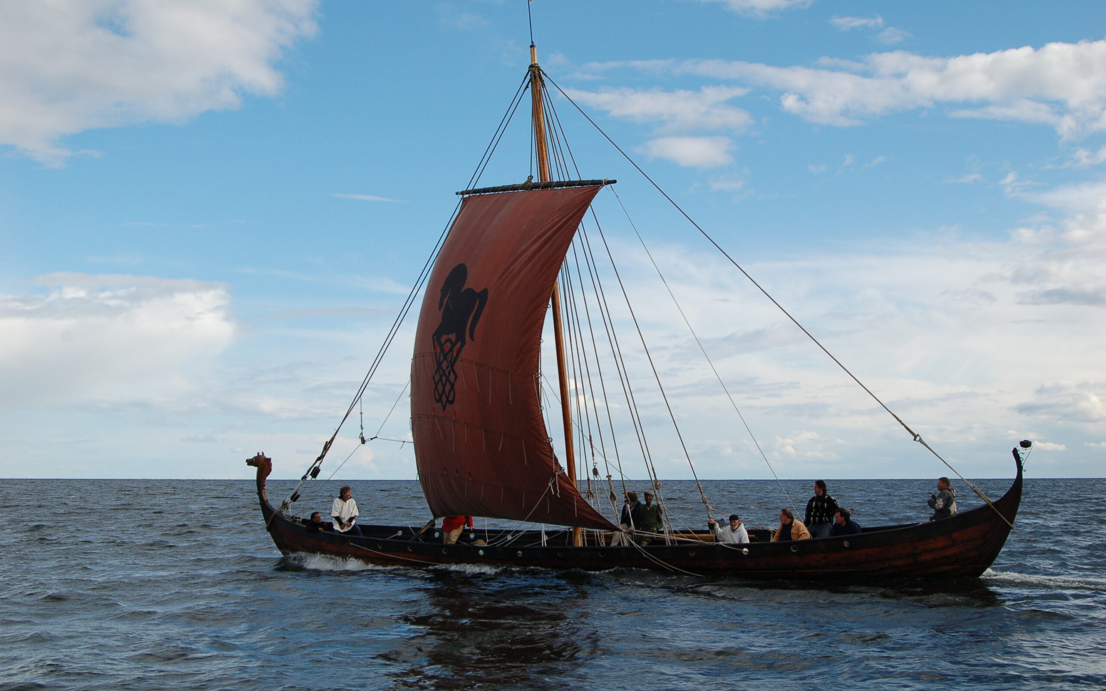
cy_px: 346
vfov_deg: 29.9
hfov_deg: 46.2
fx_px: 1296
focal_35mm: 43
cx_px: 552
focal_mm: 28
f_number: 9
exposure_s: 1/320
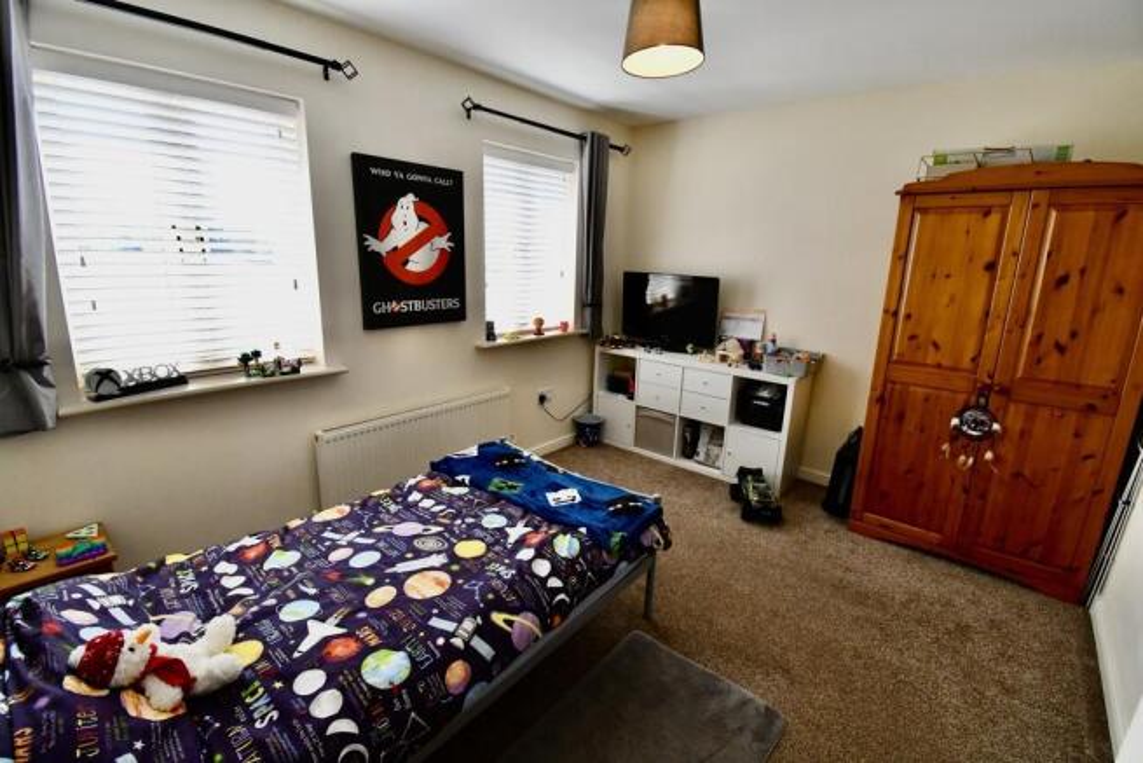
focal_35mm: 15
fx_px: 476
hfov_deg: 100.4
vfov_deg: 77.4
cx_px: 572
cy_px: 382
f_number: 7.1
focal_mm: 10
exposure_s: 1/200
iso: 1600
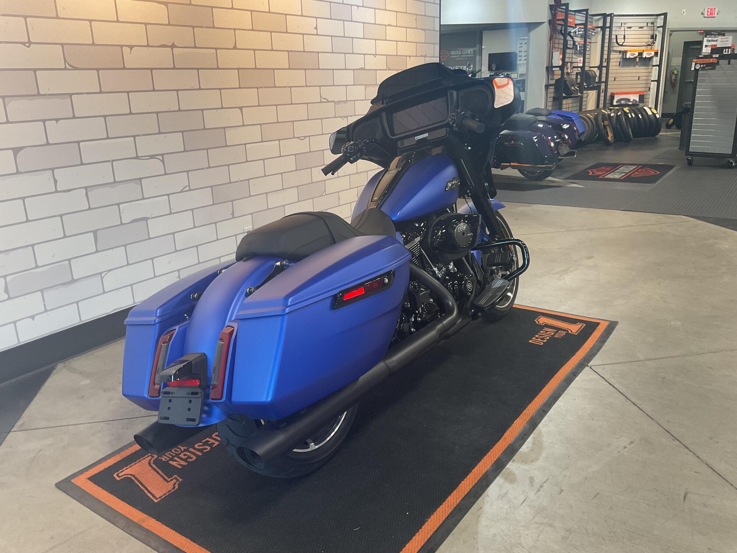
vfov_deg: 48.2
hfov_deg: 61.7
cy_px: 276
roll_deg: +2.9
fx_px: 617
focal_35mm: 29
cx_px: 368
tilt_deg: -17.6
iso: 64
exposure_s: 1/50
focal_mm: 3
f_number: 1.8
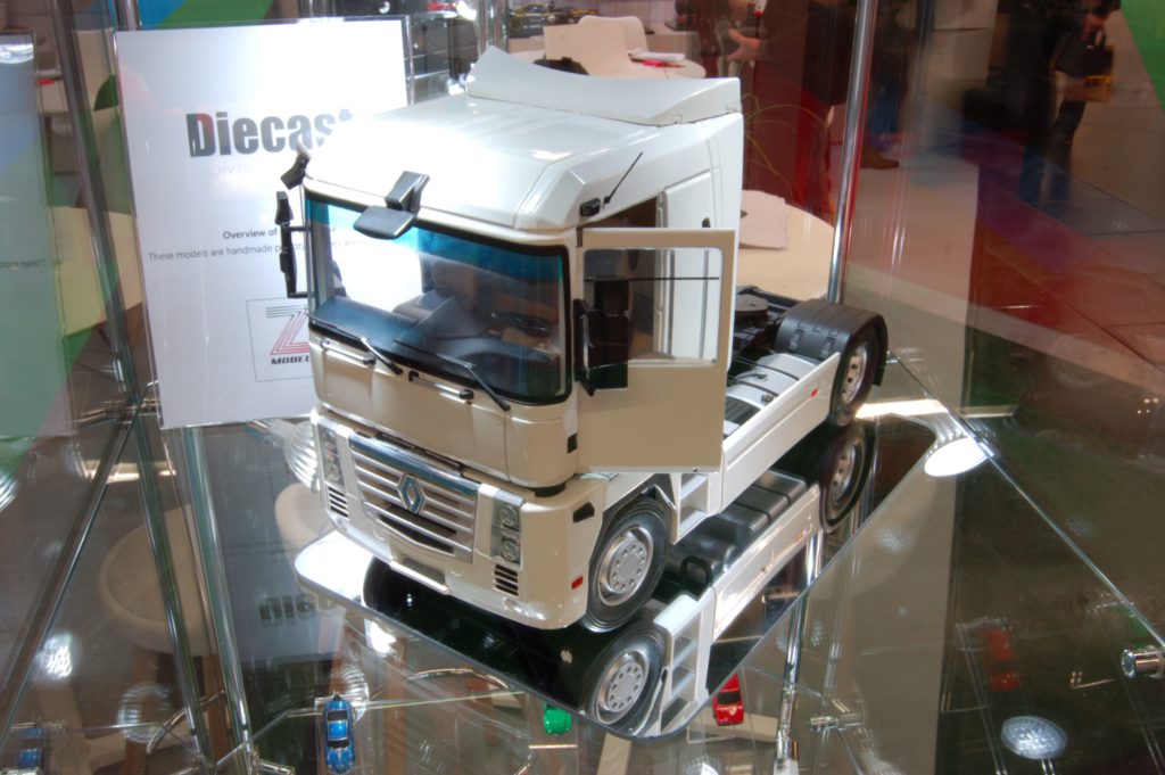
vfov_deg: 38.3
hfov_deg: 55.1
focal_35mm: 34
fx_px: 1116
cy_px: 388
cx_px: 582
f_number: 22
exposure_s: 1.3
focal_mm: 23
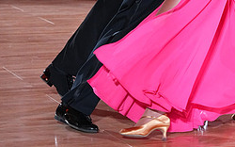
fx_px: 1120
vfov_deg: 7.4
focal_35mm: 175
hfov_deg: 12.0
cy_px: -74
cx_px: 168
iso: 5000
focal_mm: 74
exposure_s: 1/400
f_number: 4.5
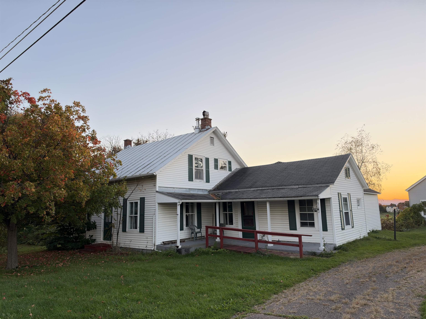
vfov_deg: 56.8
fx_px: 295
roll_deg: +1.3
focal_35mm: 24
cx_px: 213
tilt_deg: +8.7
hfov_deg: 71.6
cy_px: 160
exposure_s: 1/195
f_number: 1.8
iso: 160
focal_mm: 6.93
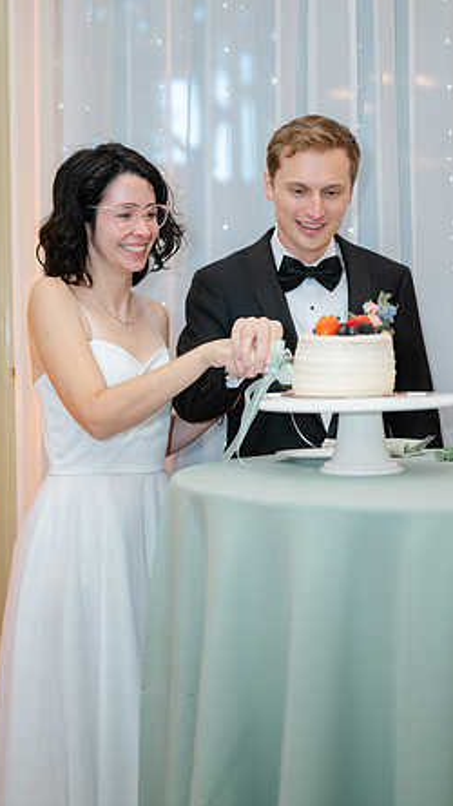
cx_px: 219
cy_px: 406
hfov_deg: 22.6
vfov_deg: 39.2
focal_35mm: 53
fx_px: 1133
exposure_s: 1/100
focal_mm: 50
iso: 320
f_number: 1.8
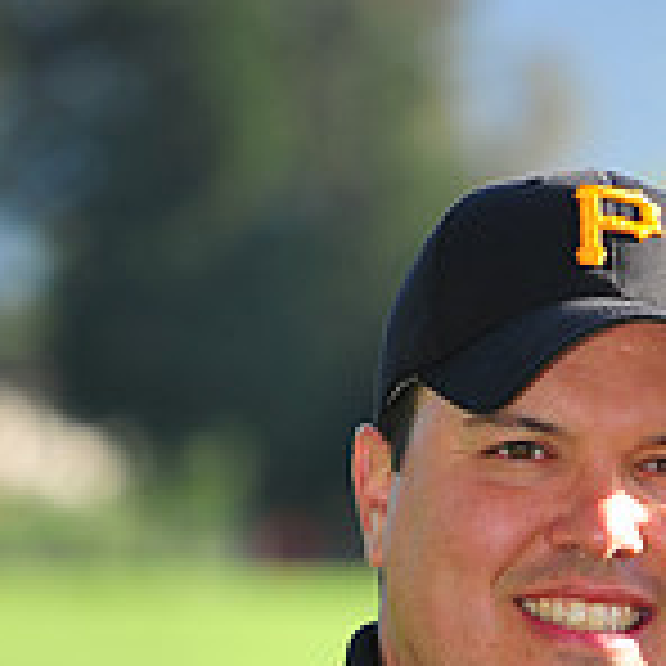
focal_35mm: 450
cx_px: 706
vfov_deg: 3.9
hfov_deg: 3.9
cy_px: 1224
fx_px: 9795
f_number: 4
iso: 200
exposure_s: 1/640
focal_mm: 135
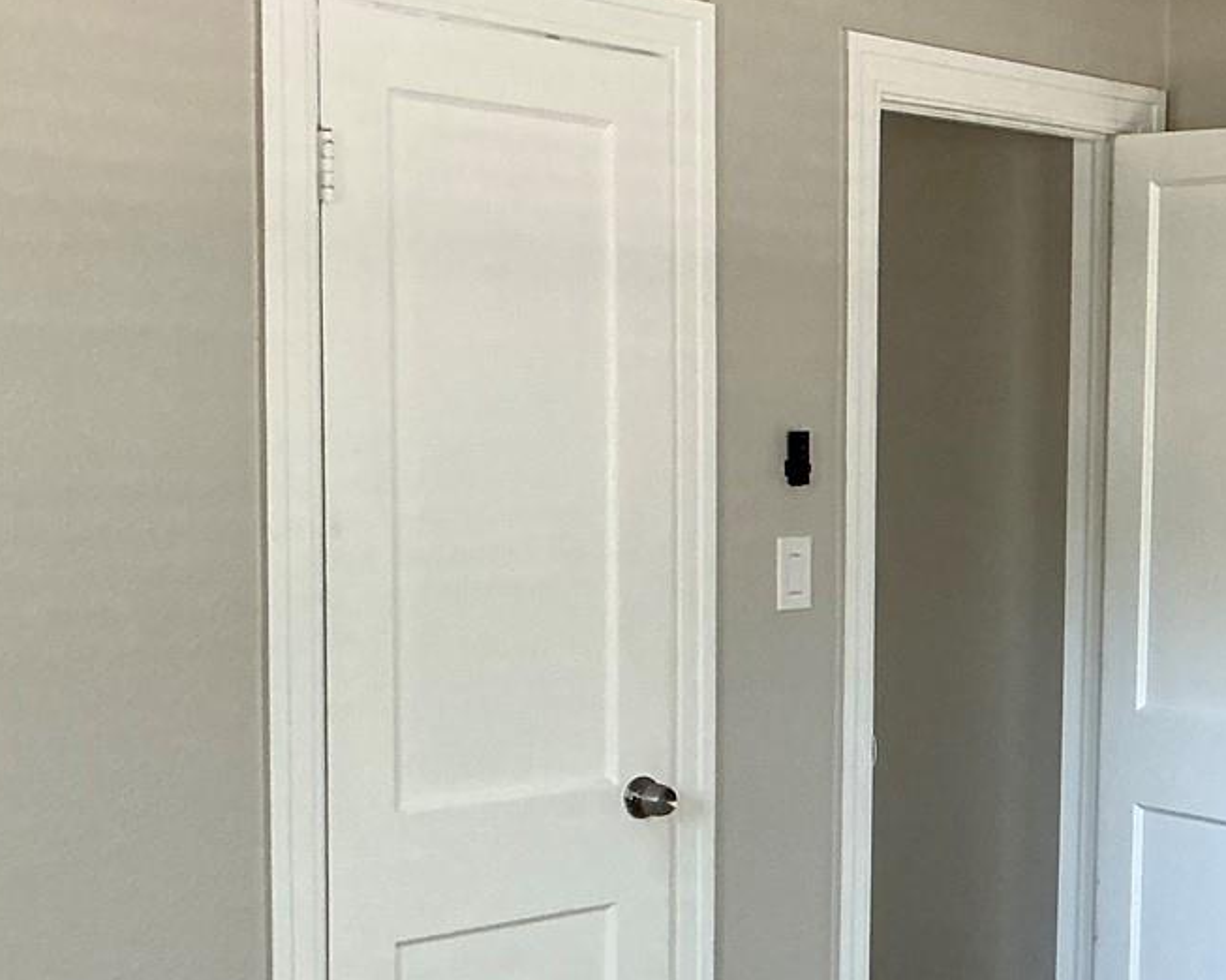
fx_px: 2430
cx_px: 1205
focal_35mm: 67
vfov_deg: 22.7
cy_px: 665
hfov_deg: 26.9
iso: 100
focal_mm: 3
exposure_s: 1/60
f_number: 1.8
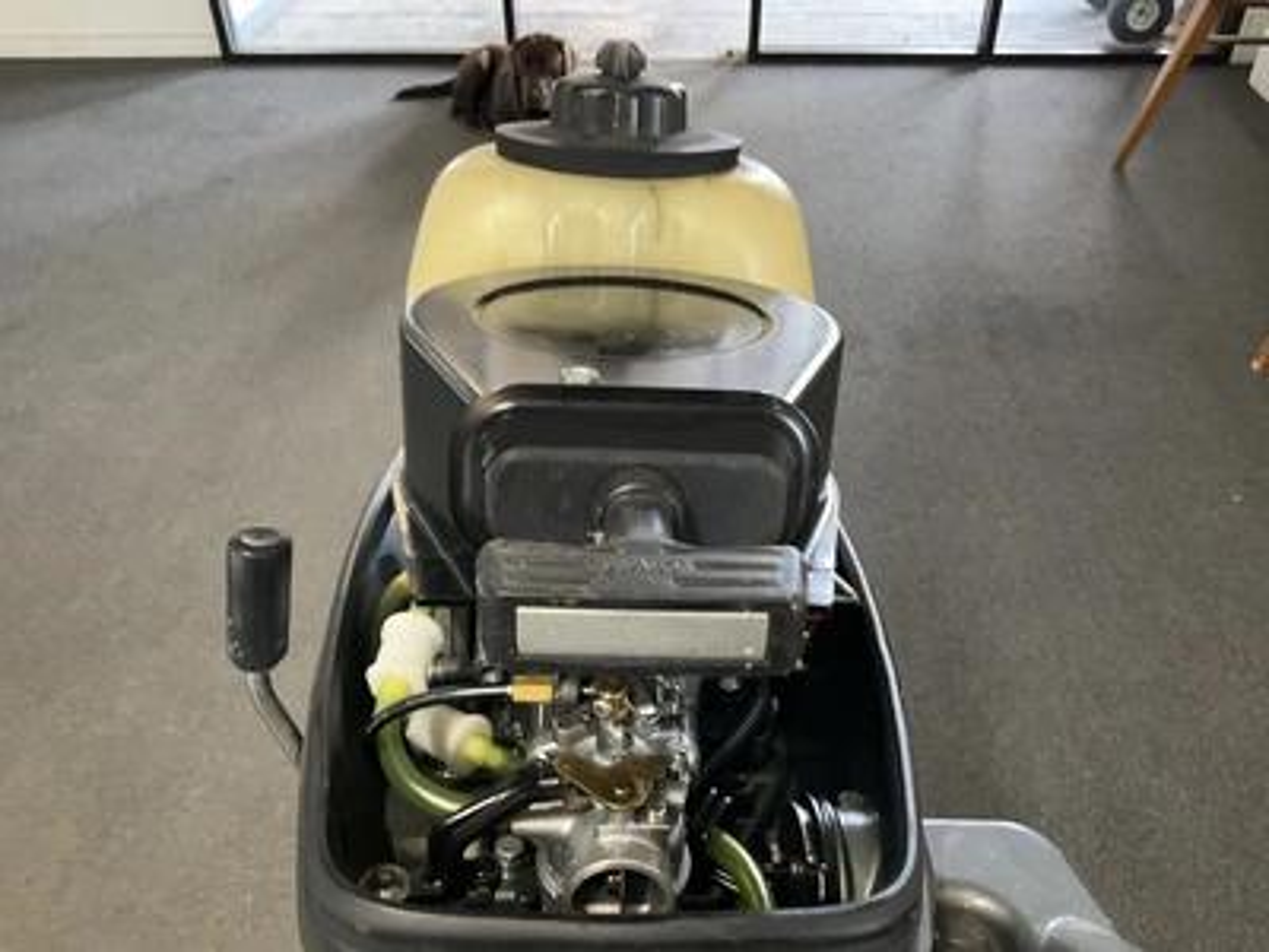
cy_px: 476
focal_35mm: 29
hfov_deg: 61.7
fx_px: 1063
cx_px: 634
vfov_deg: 48.2
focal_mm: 3
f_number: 1.8
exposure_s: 1/40
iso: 250
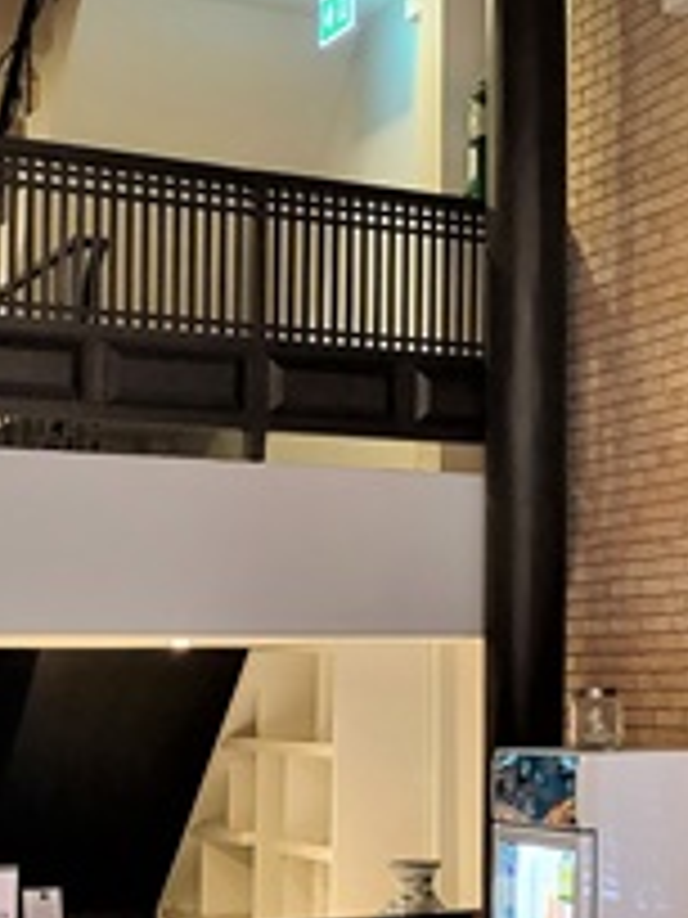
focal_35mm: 83
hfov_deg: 16.4
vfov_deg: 23.5
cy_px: 518
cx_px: 1003
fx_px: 2200
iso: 640
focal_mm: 5.4
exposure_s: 1/50
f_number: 1.8
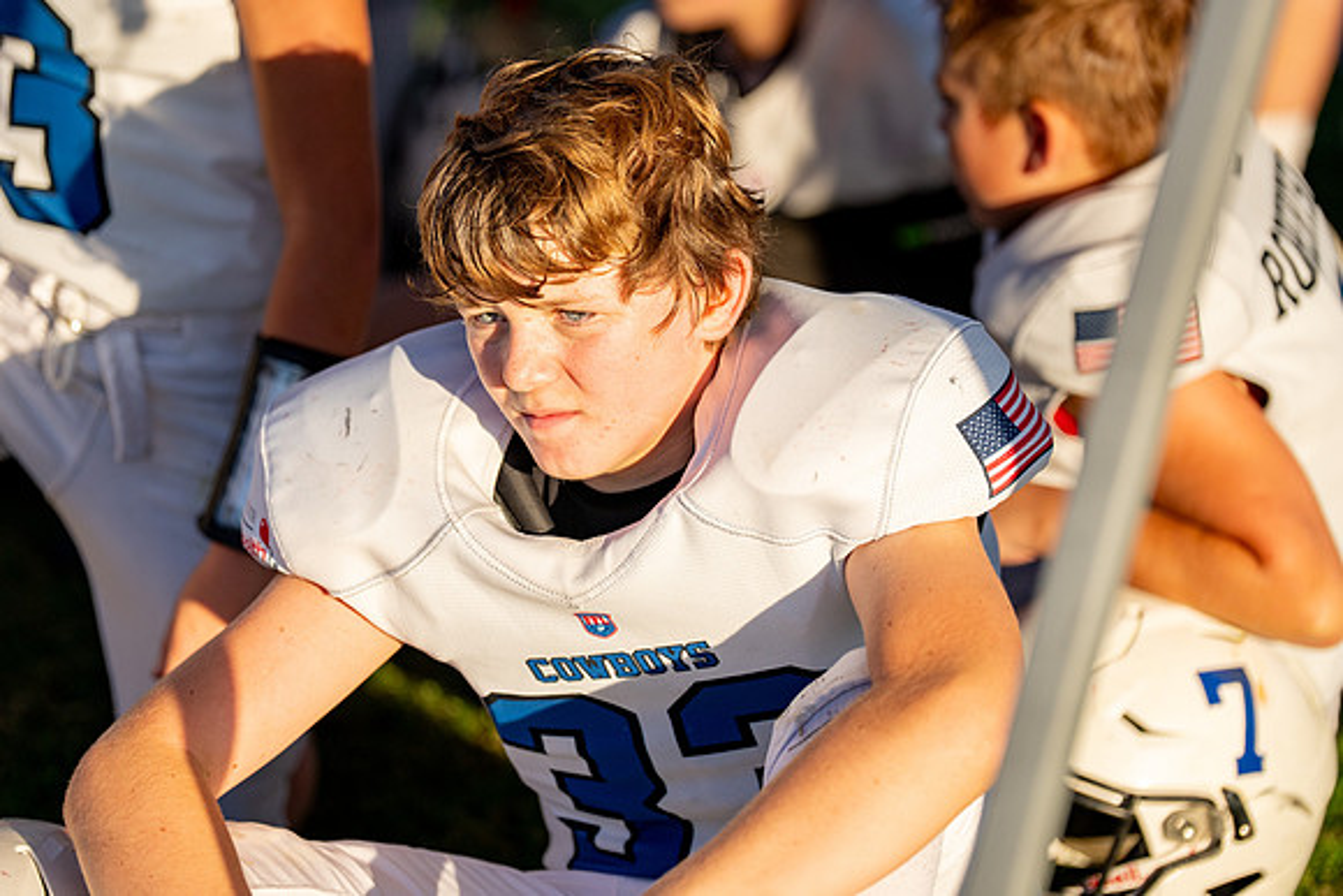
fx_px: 5925
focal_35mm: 159
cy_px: 425
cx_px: 623
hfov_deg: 12.9
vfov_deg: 8.6
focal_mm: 147
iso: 320
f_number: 2.8
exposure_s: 1/4000
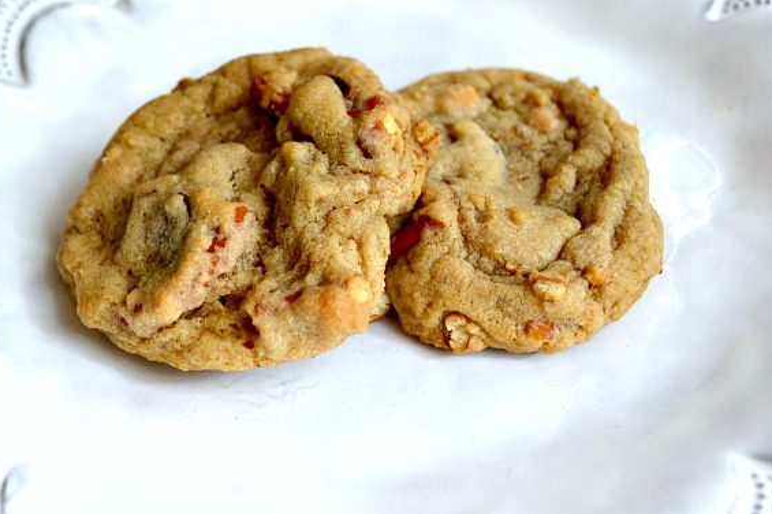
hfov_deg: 38.9
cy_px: 249
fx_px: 1093
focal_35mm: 51
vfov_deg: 26.5
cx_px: 402
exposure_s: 1/40
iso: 400
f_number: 4.8
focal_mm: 32
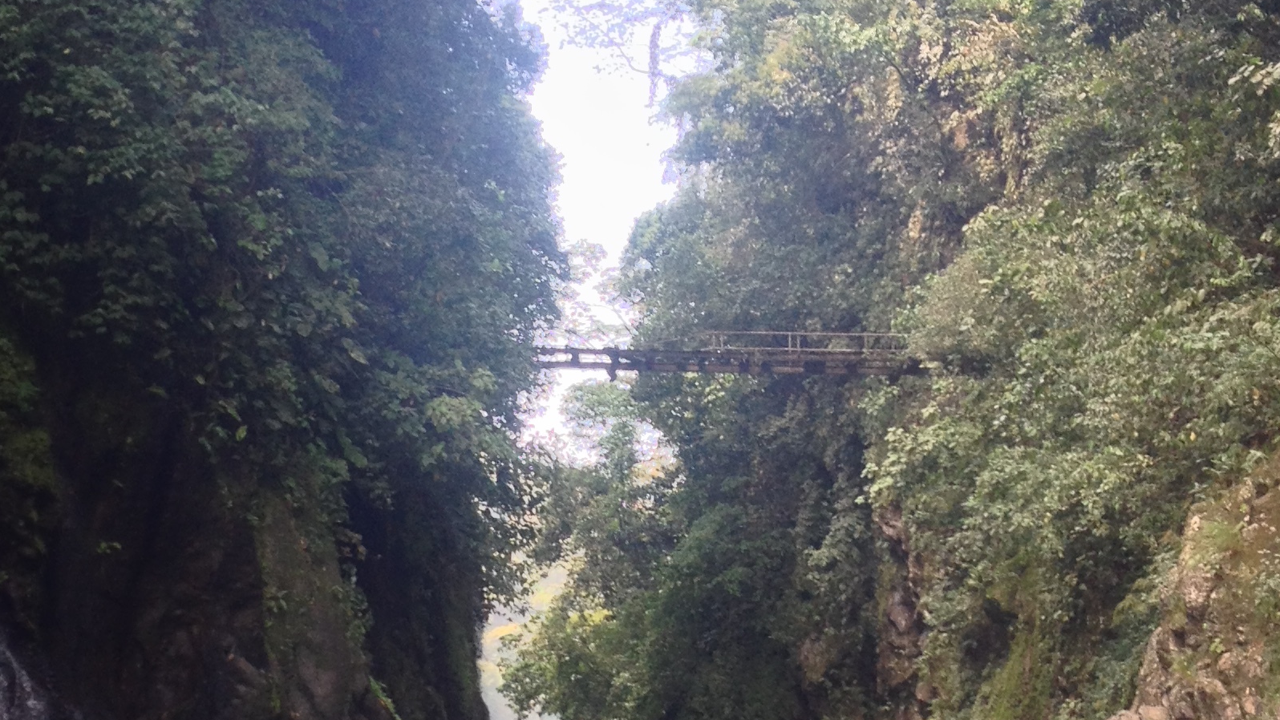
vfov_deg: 15.4
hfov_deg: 27.1
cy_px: 508
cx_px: 492
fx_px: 2648
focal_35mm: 78
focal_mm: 4.28
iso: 64
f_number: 2.4
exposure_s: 1/120
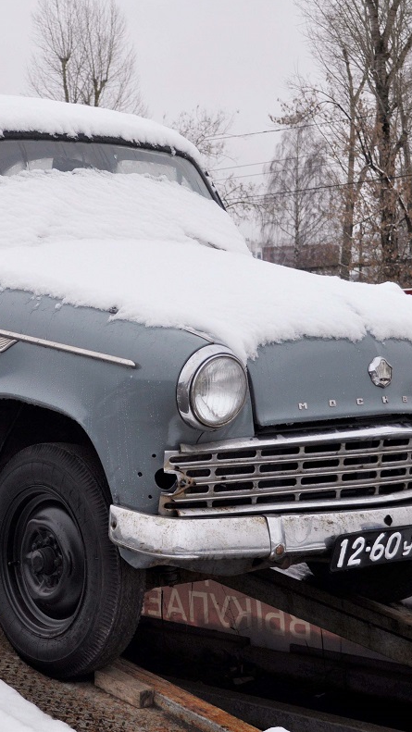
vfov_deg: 26.2
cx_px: 73
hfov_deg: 14.8
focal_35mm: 81
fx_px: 1573
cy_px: 365
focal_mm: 34
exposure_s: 1/125
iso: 250
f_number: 5
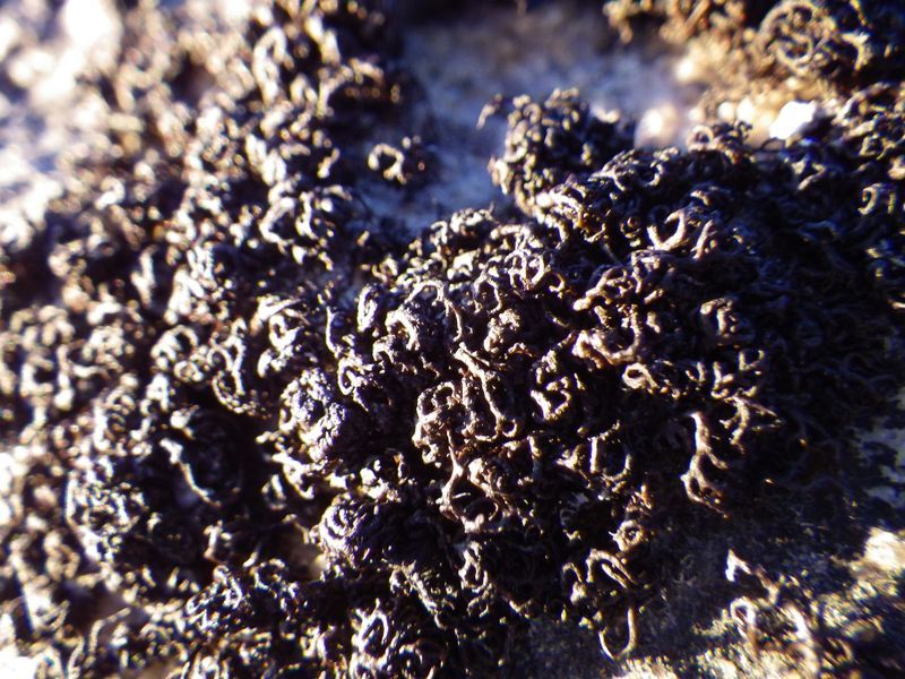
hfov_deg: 54.0
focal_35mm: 34
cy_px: 340
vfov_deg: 41.8
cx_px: 452
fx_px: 889
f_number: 3.8
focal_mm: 6.1
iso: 400
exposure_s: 1/50
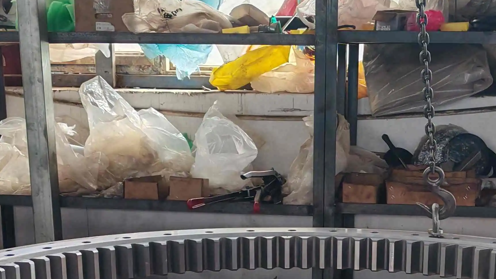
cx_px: 313
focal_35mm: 80
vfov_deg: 14.5
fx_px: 1052
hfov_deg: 26.4
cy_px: 350
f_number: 1.95
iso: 50
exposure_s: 1/120
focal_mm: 5.52
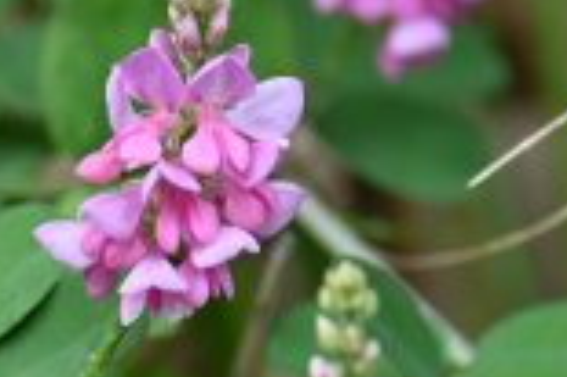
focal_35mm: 1187
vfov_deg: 1.2
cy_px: 362
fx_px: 18675
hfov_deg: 1.7
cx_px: 209
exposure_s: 1/400
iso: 360
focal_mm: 200
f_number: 6.3
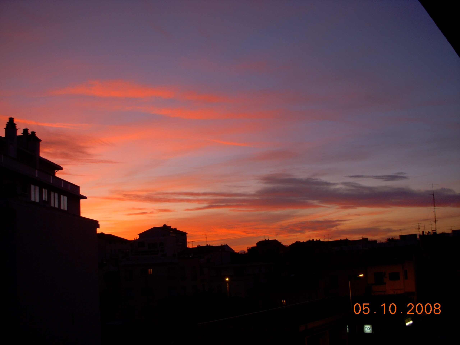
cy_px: 172
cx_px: 230
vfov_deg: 37.7
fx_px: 505
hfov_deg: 49.0
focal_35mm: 38
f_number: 3.3
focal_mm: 6.3
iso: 100
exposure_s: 1/30
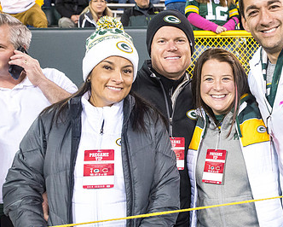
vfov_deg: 25.8
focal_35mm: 59
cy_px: 120
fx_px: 494
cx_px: 241
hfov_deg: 30.8
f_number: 5
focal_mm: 36
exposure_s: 1/640
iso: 5000
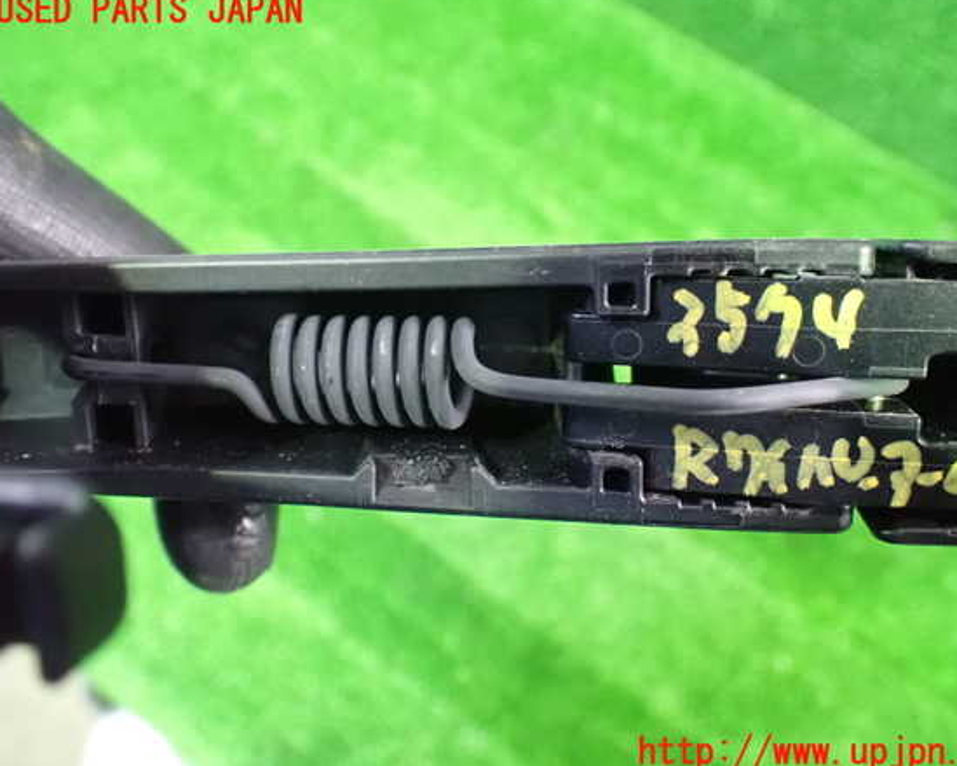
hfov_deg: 55.6
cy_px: 382
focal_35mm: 32
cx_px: 509
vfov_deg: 45.8
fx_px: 906
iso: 1600
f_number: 2.3
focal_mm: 5.4
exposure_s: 1/25
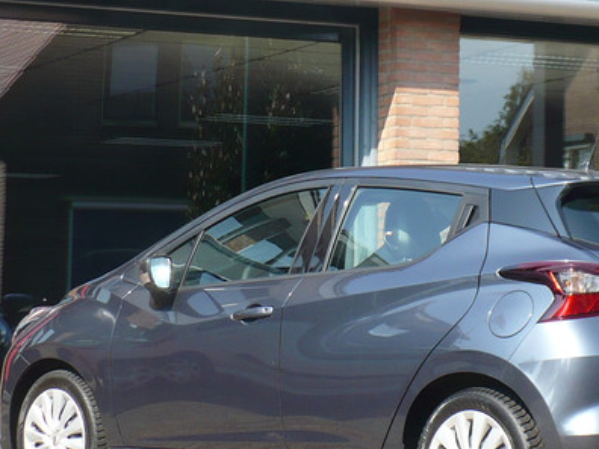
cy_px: 240
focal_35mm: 144
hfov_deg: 13.7
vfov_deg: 10.3
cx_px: 430
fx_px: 2492
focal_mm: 9.9
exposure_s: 1/400
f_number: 3.1
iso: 100
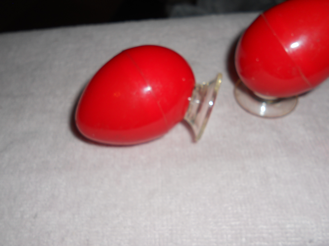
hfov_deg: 56.8
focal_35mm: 32
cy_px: 123
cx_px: 164
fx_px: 304
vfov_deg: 44.2
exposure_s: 1/25
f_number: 8.8
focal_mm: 5.8
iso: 80
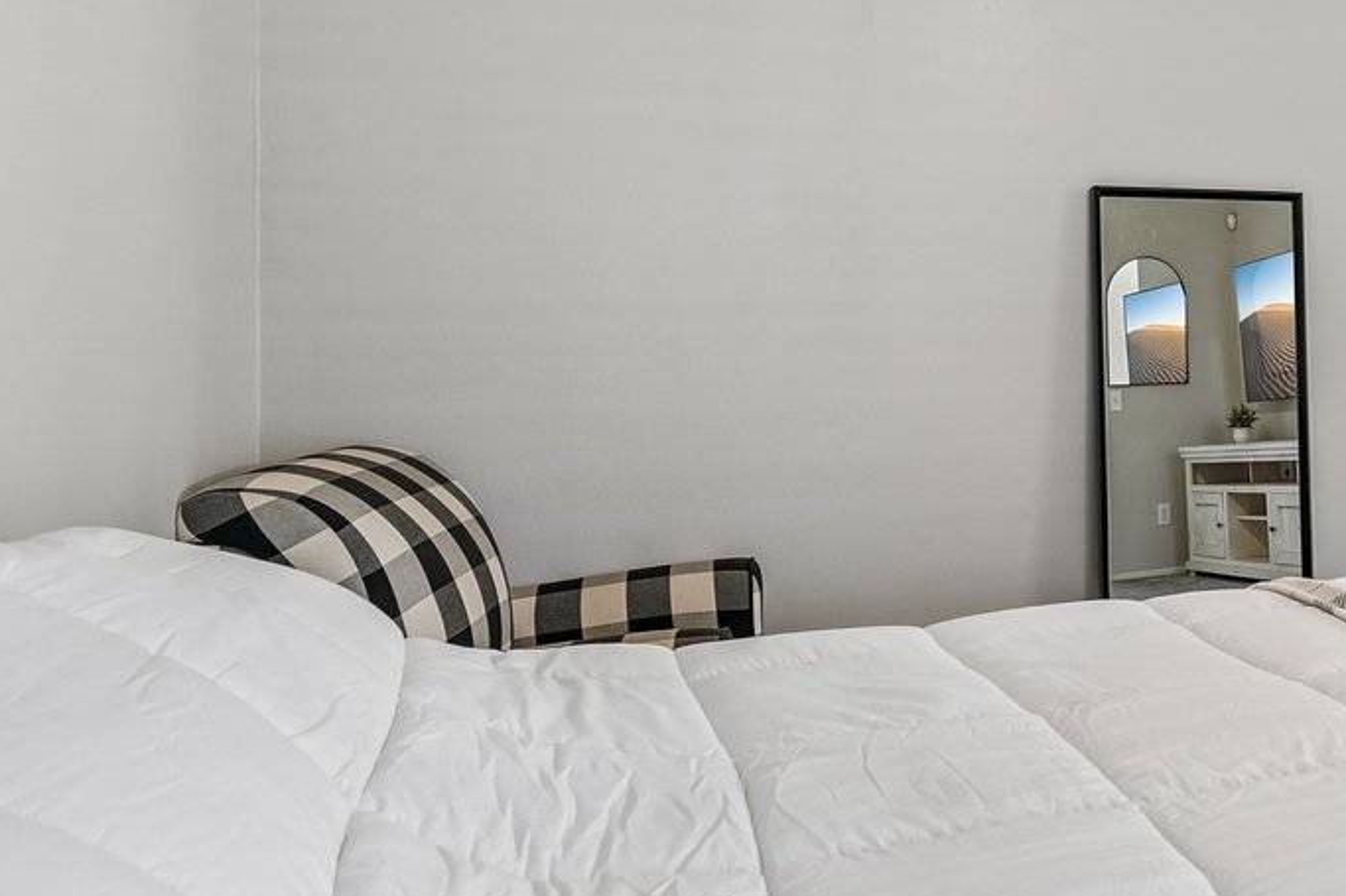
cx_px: 1303
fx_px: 1346
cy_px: 267
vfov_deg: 36.3
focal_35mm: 36
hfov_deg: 45.9
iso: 400
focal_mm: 12
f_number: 8
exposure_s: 1/4
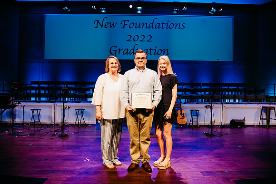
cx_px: 140
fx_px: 188
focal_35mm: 25
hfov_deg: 72.5
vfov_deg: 52.1
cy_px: 92
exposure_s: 1/200
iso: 1000
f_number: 4
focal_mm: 24
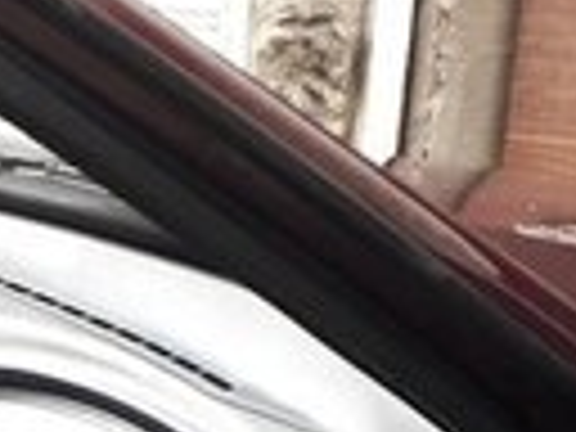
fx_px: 2313
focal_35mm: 139
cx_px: -351
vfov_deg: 10.1
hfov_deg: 13.2
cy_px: 794
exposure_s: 1/33
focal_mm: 3.6
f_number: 1.9
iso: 64
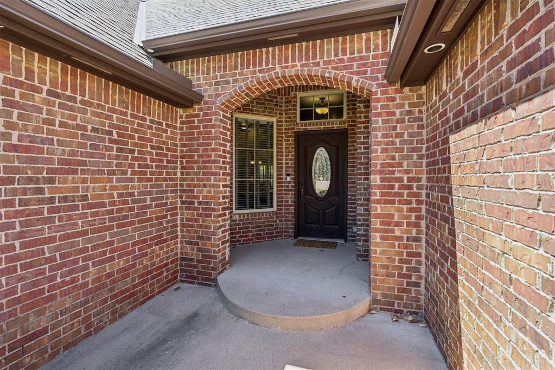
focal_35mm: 17
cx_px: 278
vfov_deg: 70.4
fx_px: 262
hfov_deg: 93.3
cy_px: 185
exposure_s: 1/50
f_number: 8
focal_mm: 17
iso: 200
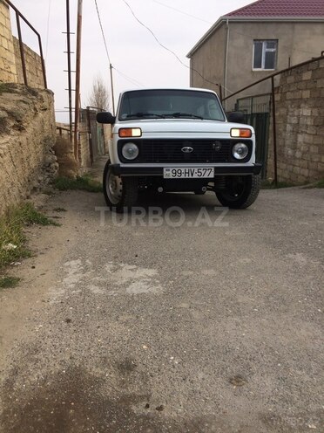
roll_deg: +1.3
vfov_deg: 61.7
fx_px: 362
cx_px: 162
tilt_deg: -18.6
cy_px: 216
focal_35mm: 29
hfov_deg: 48.2
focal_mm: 4.15
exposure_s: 1/1414
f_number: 2.2
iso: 32
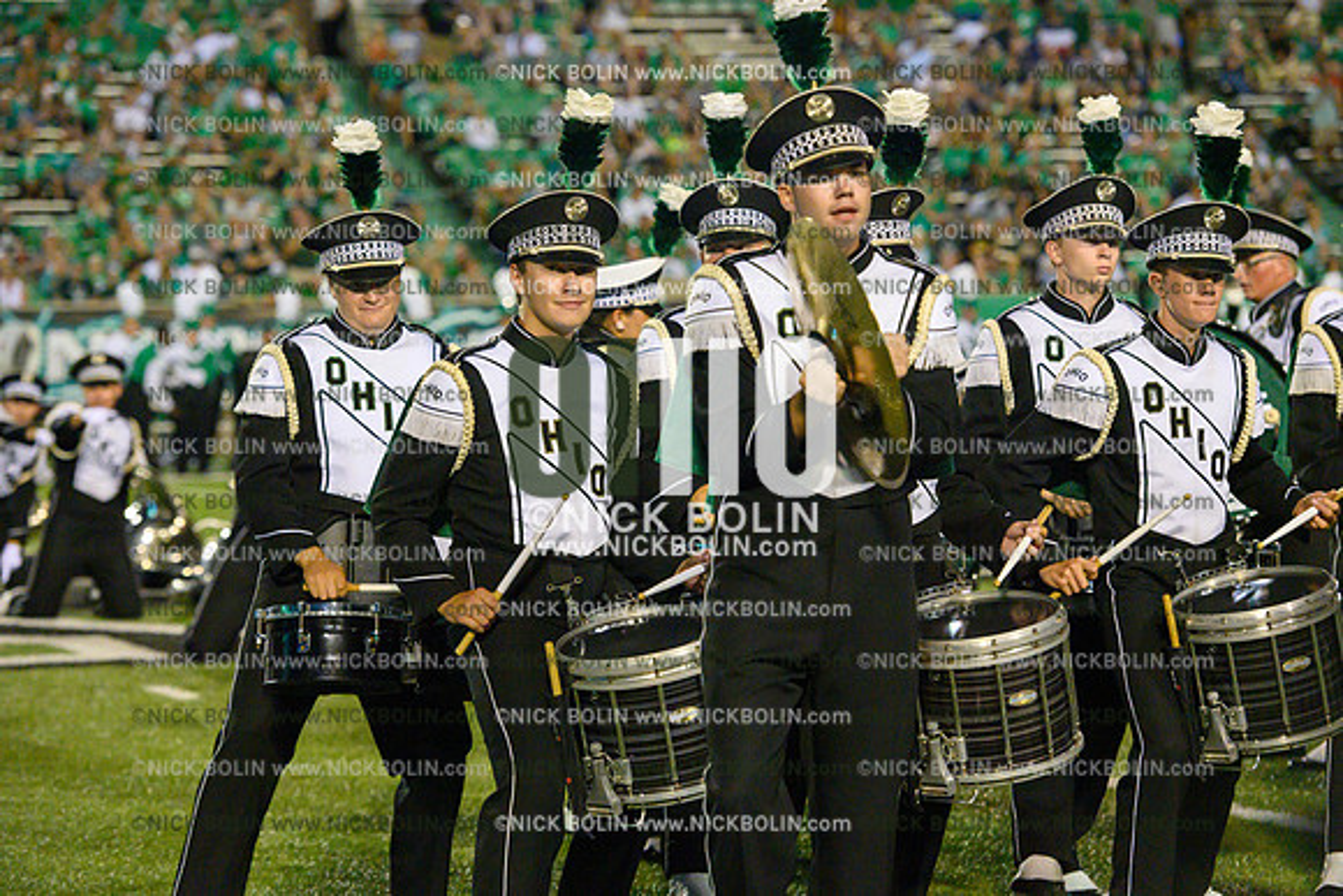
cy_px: 448
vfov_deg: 10.6
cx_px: 672
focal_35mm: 130
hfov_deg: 15.8
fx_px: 4851
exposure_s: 1/1600
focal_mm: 130
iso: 10000
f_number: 4
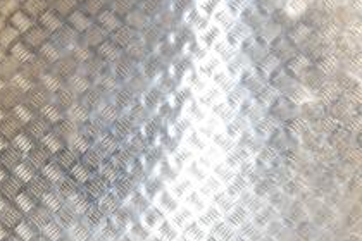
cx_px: 136
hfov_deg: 15.0
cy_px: 339
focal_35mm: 137
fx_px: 1378
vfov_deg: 9.8
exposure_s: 1/200
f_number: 8
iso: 800
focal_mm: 32
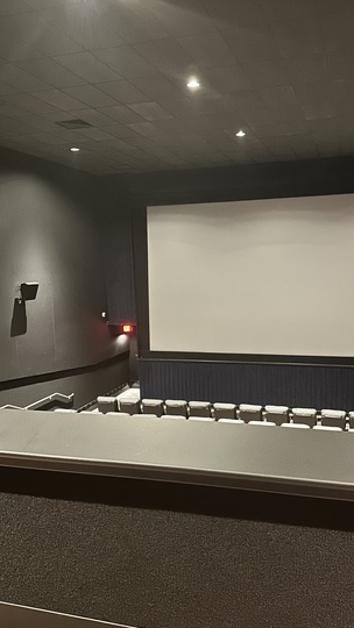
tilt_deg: -5.6
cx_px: 203
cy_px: 316
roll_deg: +0.5
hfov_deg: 37.7
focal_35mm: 31
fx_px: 517
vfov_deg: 62.6
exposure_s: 1/9
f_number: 1.78
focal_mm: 6.86
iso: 2500
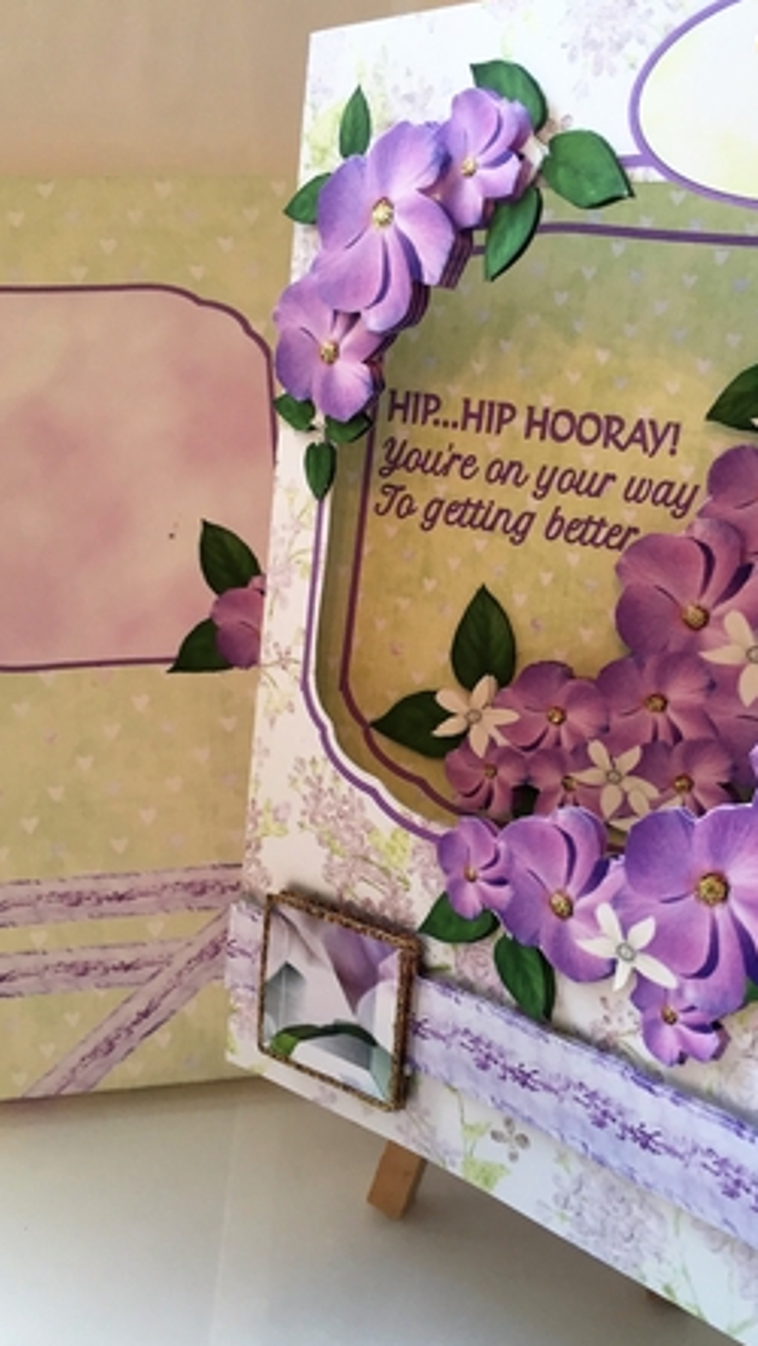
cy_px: 670
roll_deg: +1.0
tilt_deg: -26.7
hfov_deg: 36.4
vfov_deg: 61.0
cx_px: 496
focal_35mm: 32
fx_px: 1143
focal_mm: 4.15
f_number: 2.2
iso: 32
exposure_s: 1/33
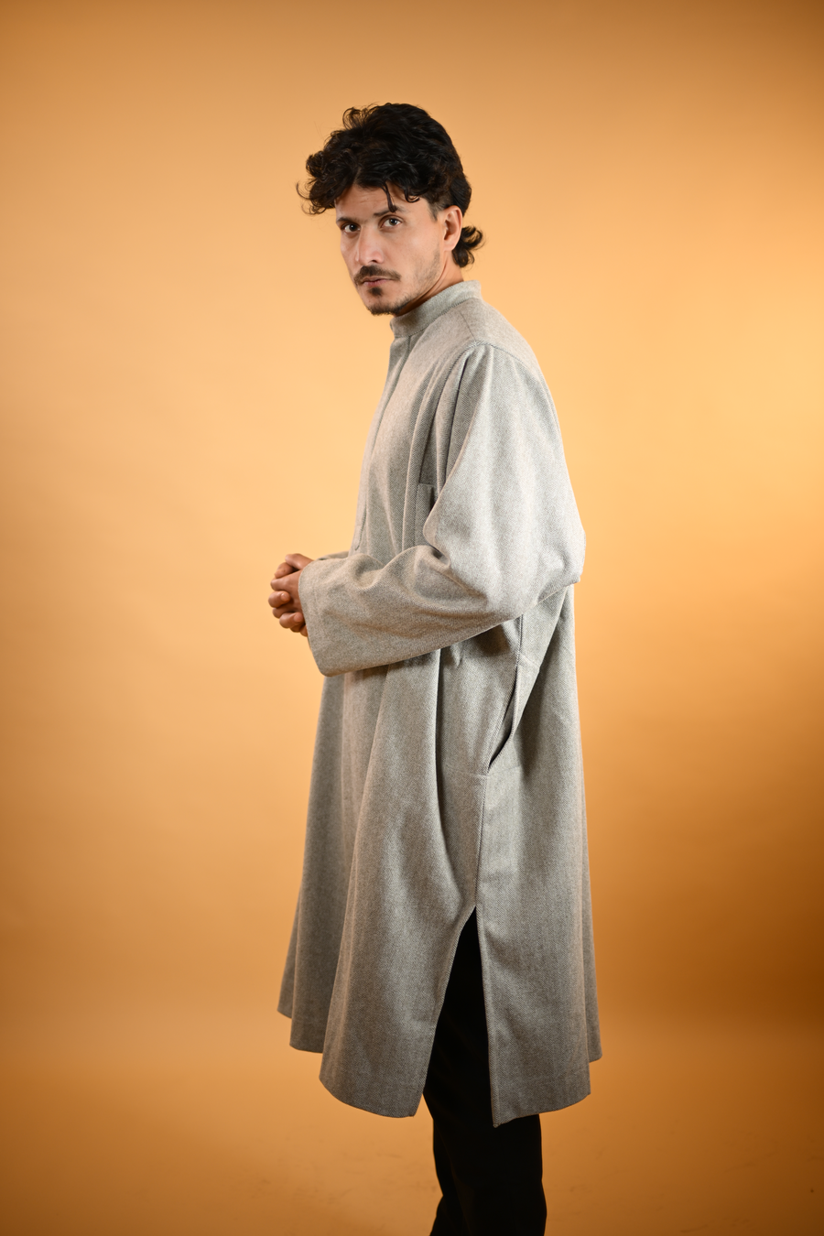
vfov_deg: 39.6
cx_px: 412
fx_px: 1717
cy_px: 618
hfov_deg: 27.0
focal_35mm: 50
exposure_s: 1/200
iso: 160
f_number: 1.4
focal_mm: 50
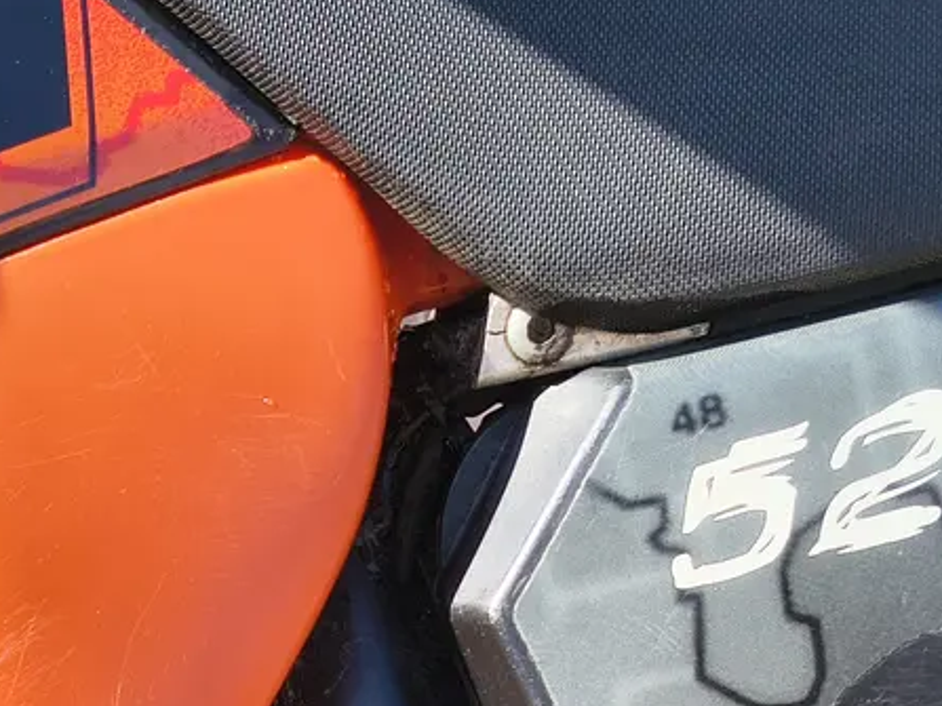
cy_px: 1187
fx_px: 2340
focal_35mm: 86
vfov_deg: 15.3
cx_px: 179
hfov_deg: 22.4
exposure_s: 1/985
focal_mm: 5.56
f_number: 1.8
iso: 100
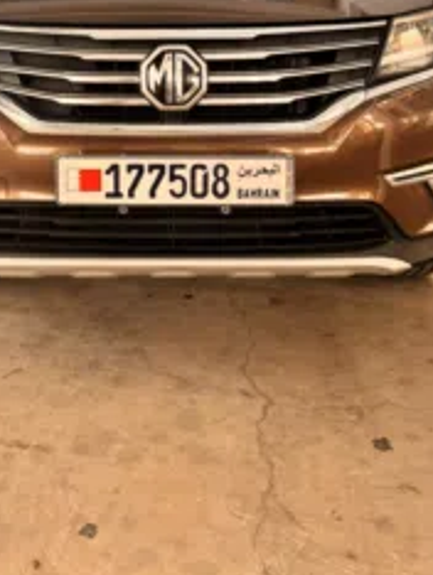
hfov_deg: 34.9
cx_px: 153
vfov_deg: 43.0
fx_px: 683
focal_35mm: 41
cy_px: 91
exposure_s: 1/121
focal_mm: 6.76
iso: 100
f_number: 1.78
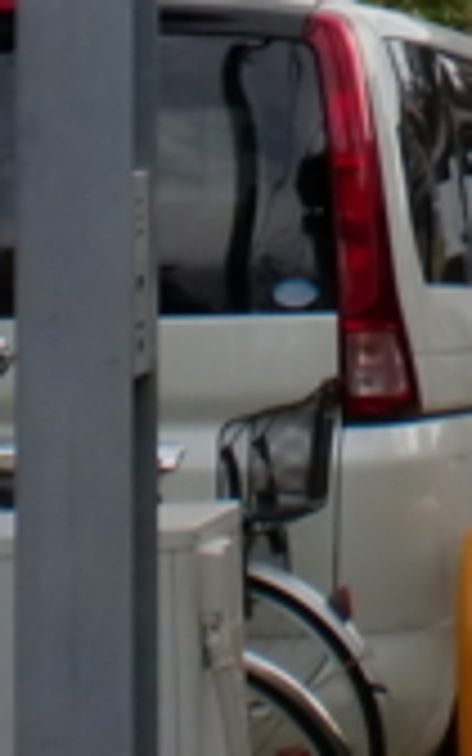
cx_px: 724
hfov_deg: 7.3
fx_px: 3643
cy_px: -302
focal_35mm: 177
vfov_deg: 11.4
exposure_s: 1/500
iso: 64
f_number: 5.6
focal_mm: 6.3
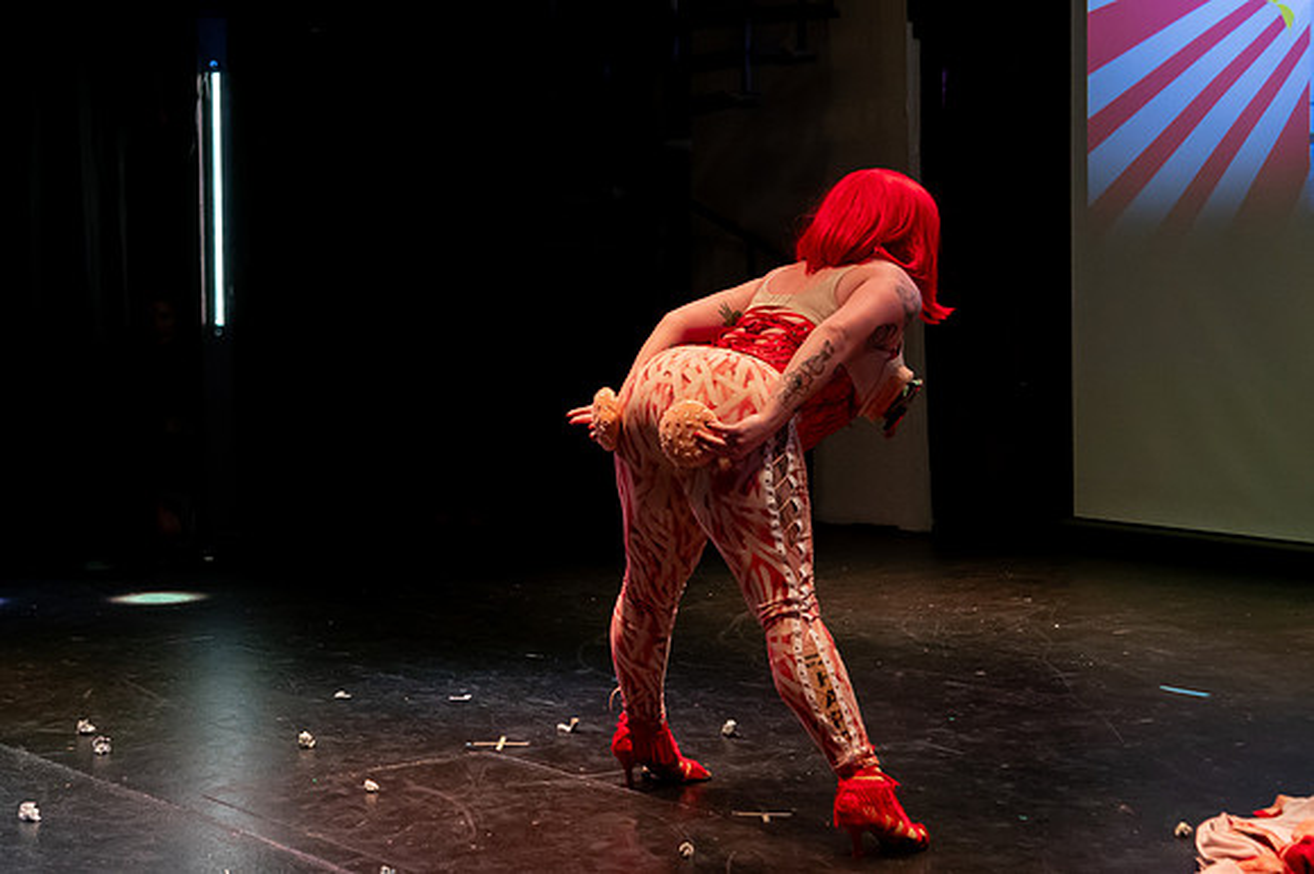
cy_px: 276
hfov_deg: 28.9
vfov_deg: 19.6
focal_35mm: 69
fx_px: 2523
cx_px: 396
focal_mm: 48
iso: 4000
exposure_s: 1/320
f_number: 4
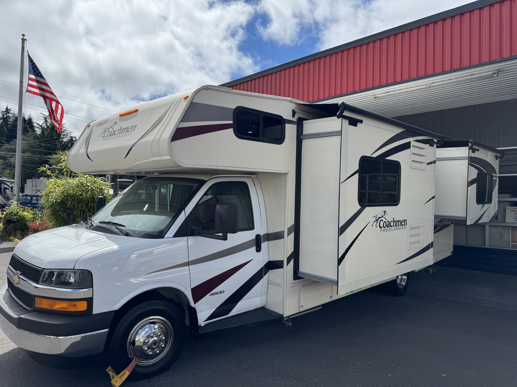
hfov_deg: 71.6
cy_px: 194
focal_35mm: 24
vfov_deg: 56.8
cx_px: 258
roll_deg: -1.1
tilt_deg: +1.3
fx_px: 358
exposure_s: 1/5348
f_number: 1.78
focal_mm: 6.76
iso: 80
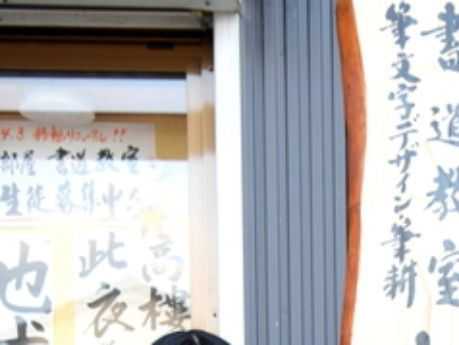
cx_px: 507
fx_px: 1473
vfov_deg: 12.1
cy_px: 662
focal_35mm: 111
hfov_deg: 17.1
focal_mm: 34
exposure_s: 1/100
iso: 400
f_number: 4.5
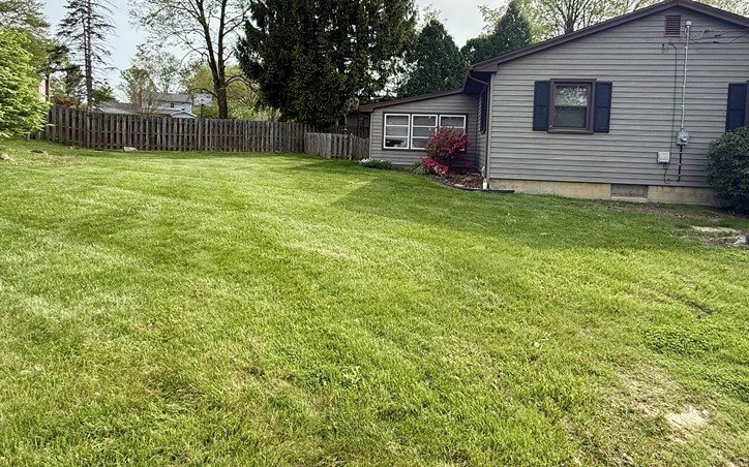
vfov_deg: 56.2
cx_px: 390
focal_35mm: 21
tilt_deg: -2.0
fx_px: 429
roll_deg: -2.0
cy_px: 162
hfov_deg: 82.3
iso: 64
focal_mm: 2.22
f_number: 2.2
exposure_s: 1/928
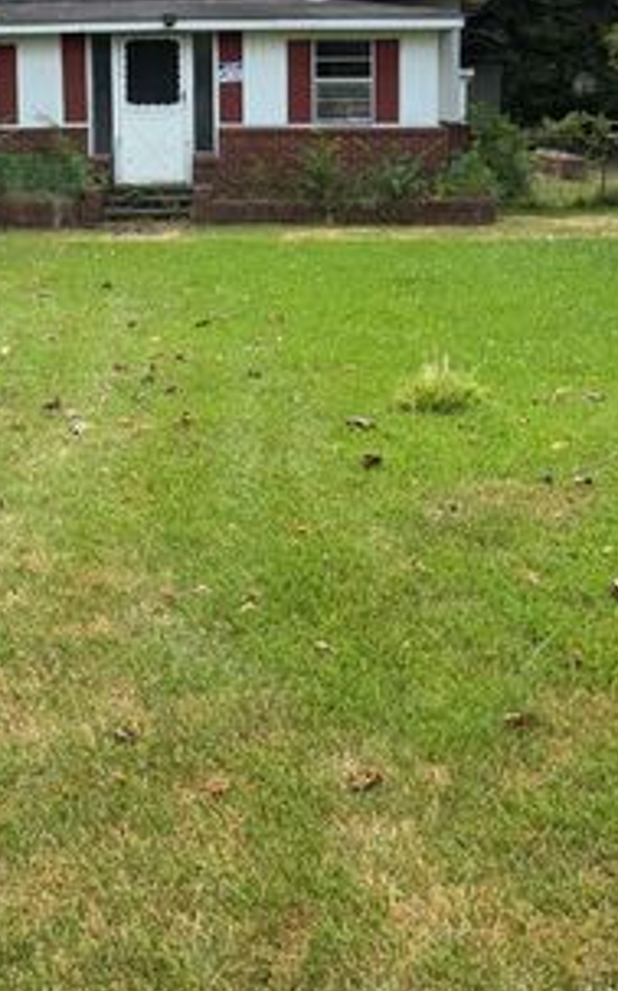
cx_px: 196
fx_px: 1511
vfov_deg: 35.5
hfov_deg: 23.0
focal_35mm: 56
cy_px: 250
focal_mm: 6.76
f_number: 1.78
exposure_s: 1/4975
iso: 64
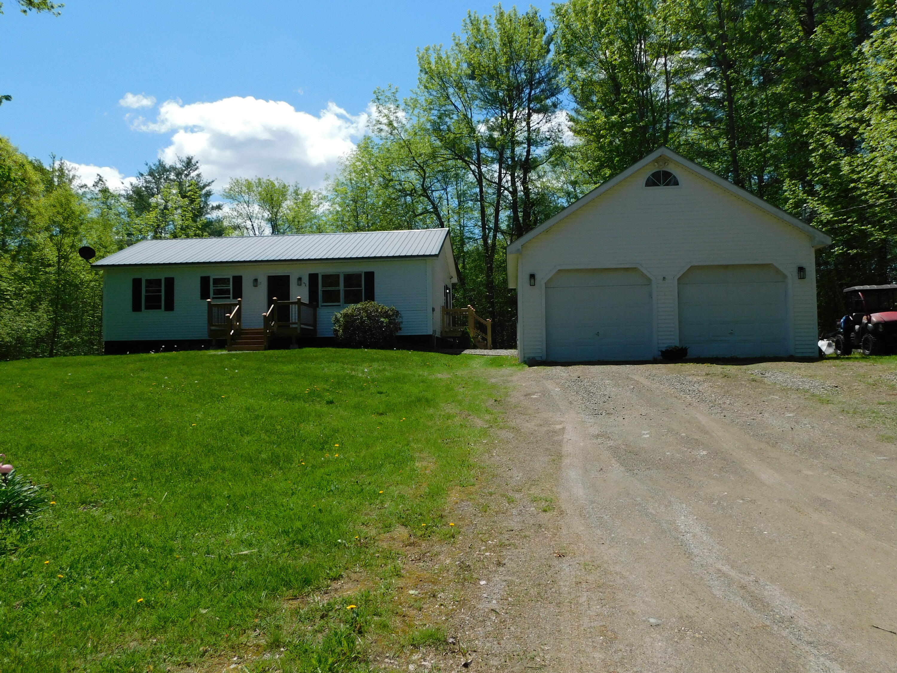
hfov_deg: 63.4
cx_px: 448
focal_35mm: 28
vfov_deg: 49.7
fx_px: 726
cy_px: 336
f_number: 6.4
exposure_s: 1/500
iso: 125
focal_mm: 4.9
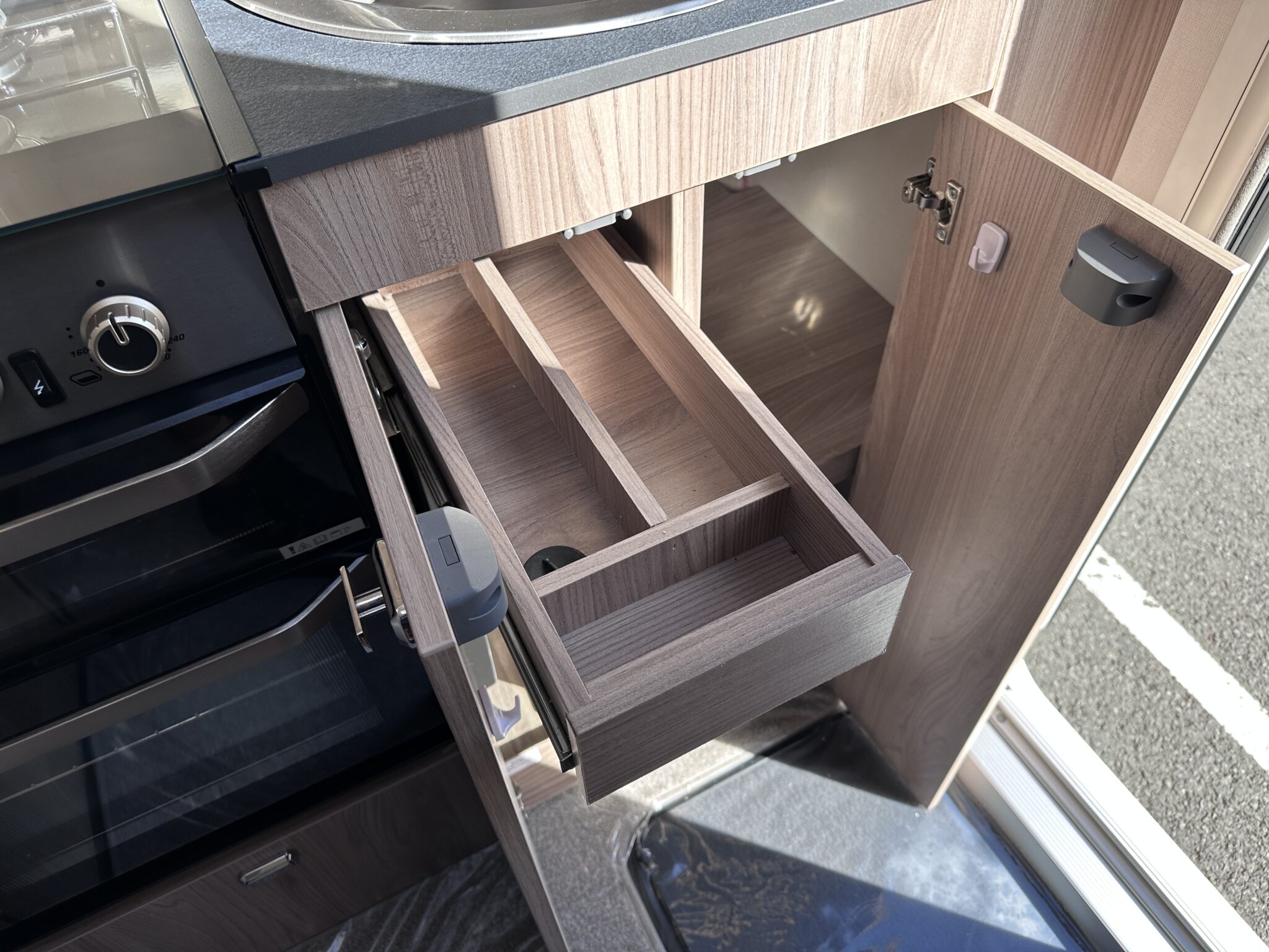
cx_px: 634
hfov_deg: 71.6
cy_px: 476
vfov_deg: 56.8
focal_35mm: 24
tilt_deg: -48.1
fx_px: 880
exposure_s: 1/386
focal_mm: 6.86
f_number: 1.78
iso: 80
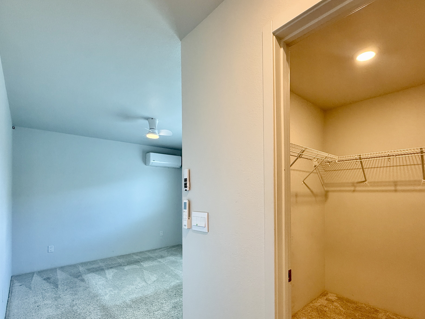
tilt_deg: +0.8
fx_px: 221
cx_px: 241
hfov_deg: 87.3
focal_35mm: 18
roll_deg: -0.3
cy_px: 192
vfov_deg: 70.8
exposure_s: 1/120
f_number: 2.2
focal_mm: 2.22
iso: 250
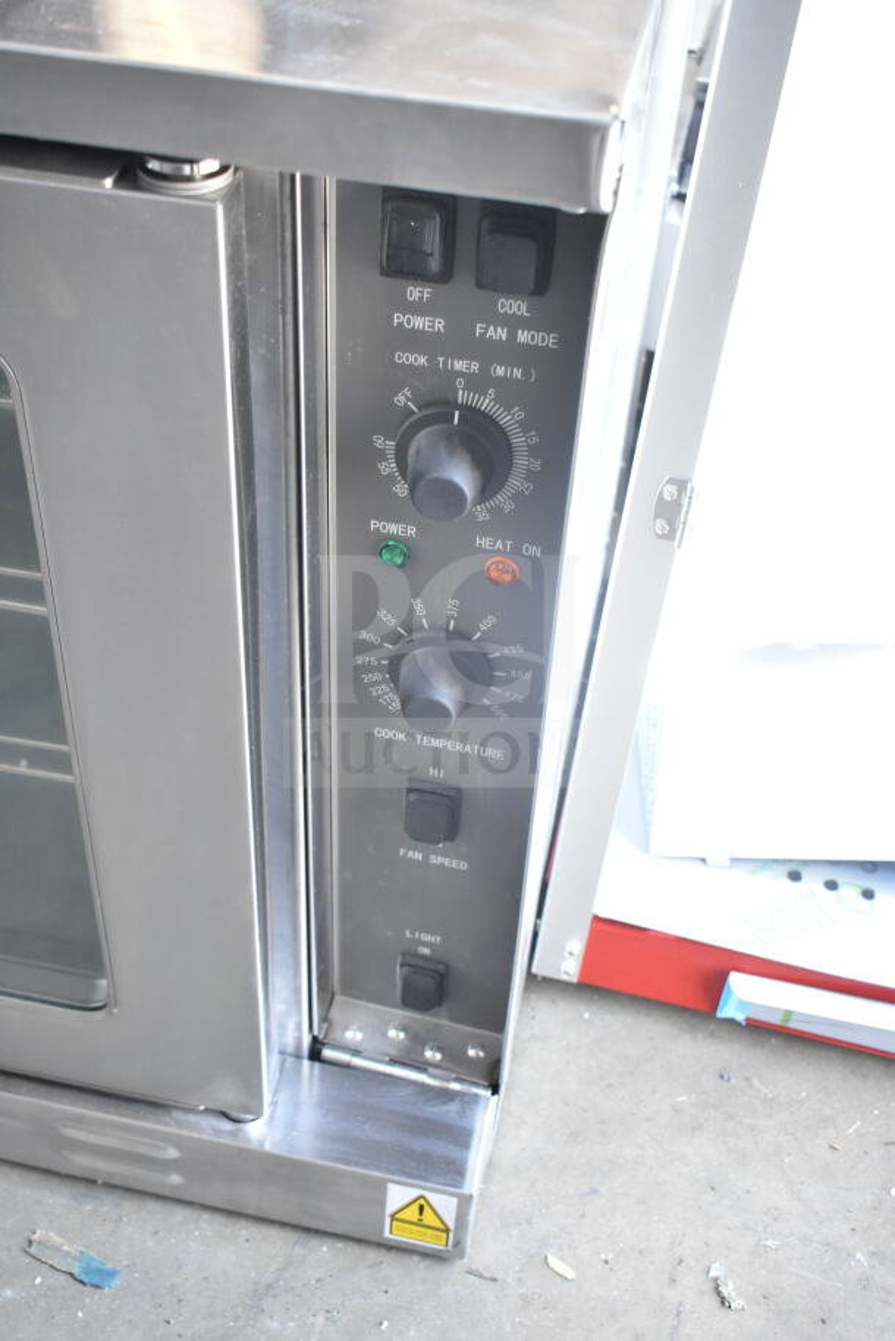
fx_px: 1509
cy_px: 670
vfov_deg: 47.9
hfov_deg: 33.0
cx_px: 448
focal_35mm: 40
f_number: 5
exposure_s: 1/100
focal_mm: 27
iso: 1600
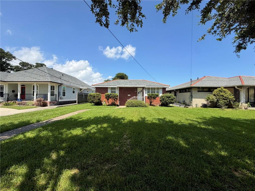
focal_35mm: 14
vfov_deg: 85.7
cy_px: 96
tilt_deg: +1.3
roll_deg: -0.3
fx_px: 103
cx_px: 128
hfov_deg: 102.1
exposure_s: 1/770
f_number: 2.2
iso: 25
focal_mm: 2.22
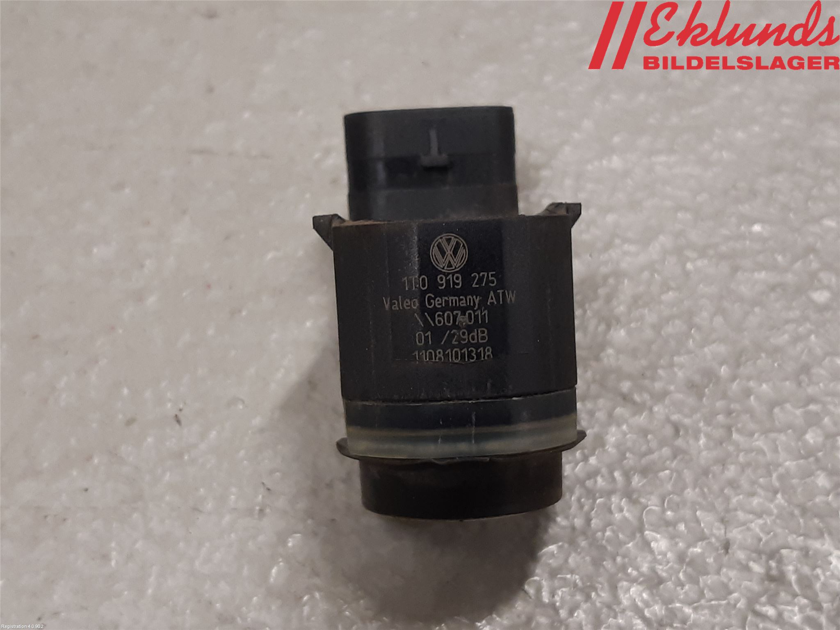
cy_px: 315
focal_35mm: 26
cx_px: 420
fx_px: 631
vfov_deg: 53.1
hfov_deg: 67.3
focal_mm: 3.93
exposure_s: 1/50
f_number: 1.7
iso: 100
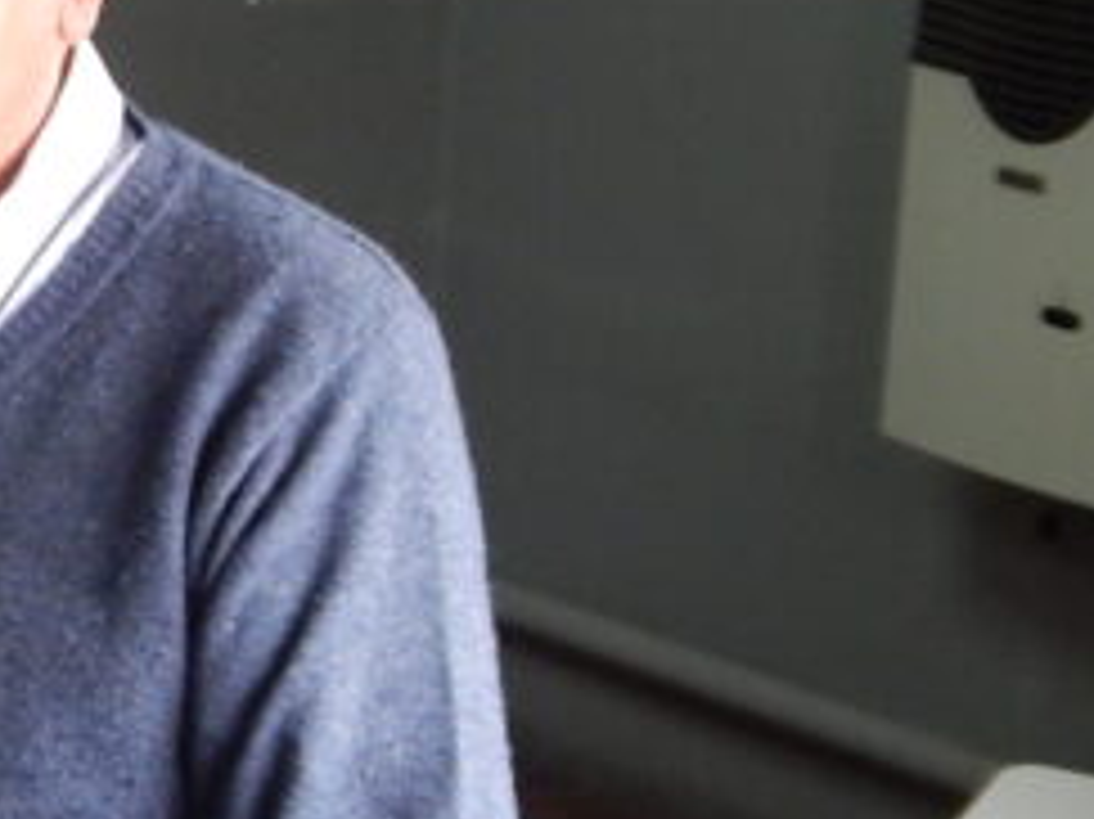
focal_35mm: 174
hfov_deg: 10.9
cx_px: -585
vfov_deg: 8.5
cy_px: 652
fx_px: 5496
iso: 360
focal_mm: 9.7
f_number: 3.8
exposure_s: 1/30
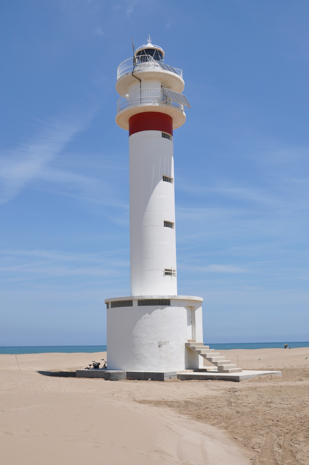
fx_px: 542
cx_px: 148
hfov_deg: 31.8
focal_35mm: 42
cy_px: 231
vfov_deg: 46.4
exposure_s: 1/400
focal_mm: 22
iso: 200
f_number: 10
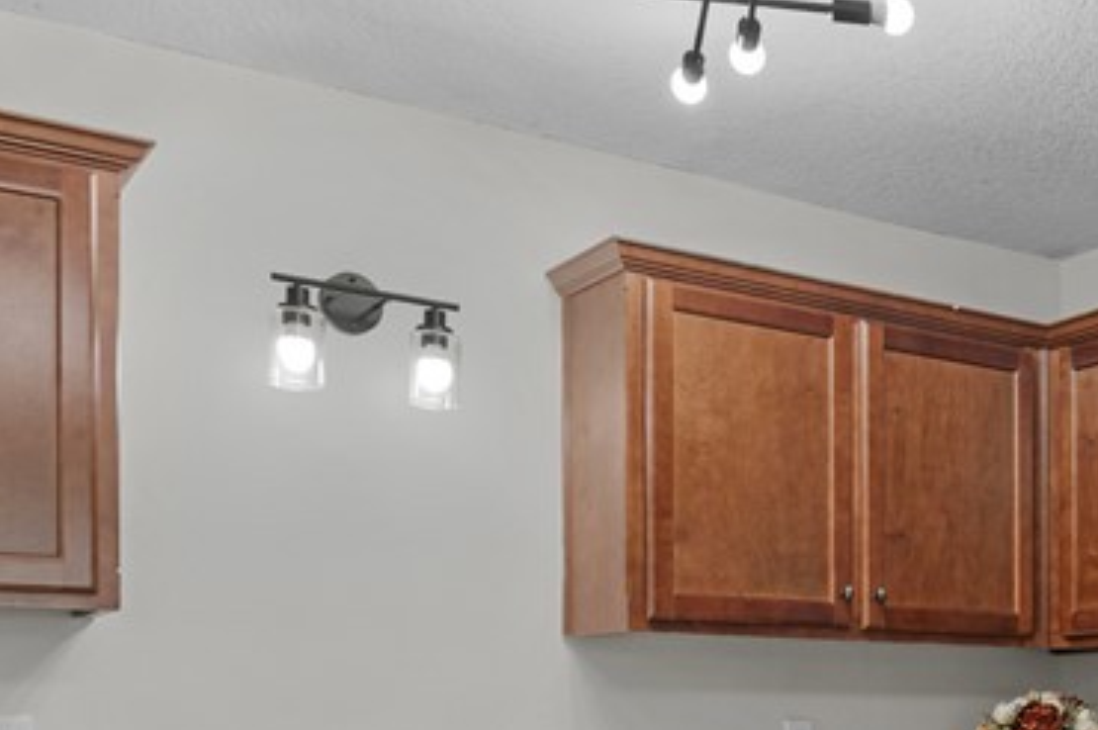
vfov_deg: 26.5
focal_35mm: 48
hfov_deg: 37.5
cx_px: 1033
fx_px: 1477
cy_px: 706
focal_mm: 11
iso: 250
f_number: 8
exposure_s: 1/5
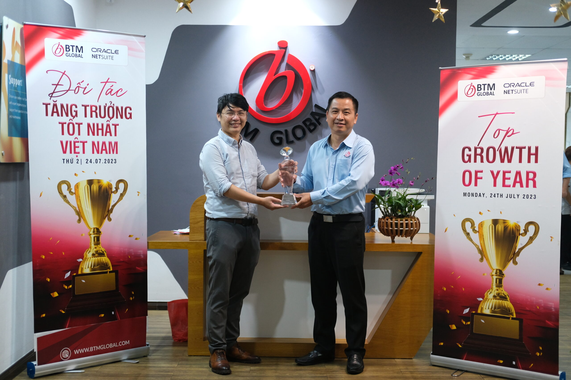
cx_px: 286
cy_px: 190
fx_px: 841
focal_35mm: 53
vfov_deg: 25.5
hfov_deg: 37.5
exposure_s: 1/105
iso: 1000
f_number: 2
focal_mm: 35
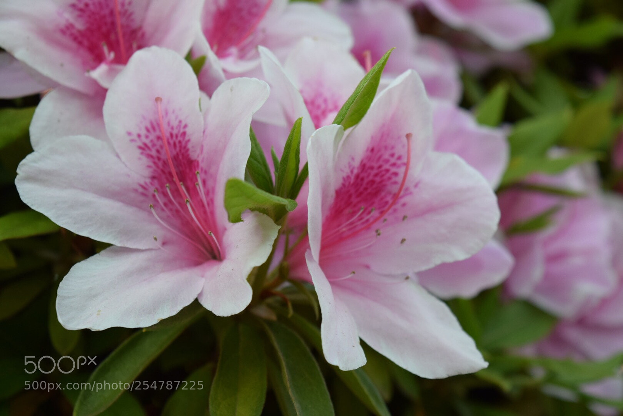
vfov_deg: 17.5
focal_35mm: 78
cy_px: 208
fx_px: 1350
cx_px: 312
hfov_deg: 26.0
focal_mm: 52
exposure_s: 1/200
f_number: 7.1
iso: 400
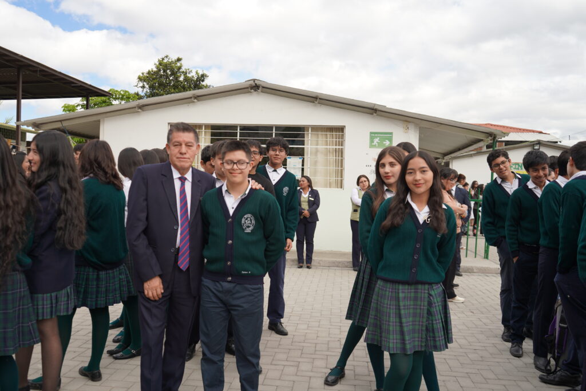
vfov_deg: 41.1
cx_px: 293
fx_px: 521
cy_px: 196
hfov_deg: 58.7
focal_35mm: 32
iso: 100
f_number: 4.5
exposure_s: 1/320
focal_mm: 32
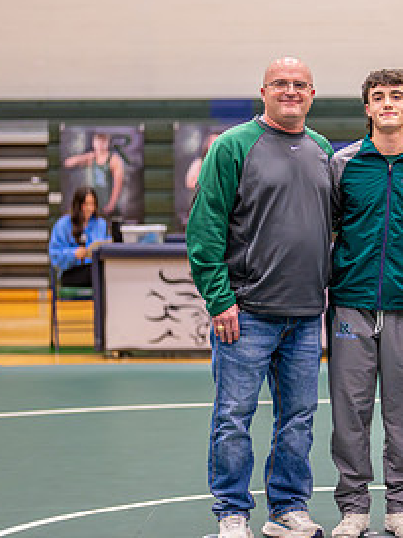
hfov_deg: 12.0
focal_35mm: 122
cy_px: 274
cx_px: 422
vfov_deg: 16.2
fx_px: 1897
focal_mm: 50
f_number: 1.2
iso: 1000
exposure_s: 1/800
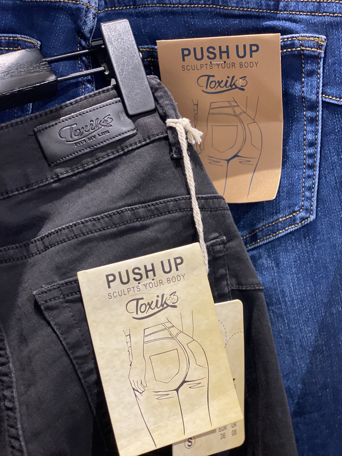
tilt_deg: -4.5
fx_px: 685
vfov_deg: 36.8
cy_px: 228
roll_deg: -0.4
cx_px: 171
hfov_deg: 28.0
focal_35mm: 52
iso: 125
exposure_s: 1/33
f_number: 2
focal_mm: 6
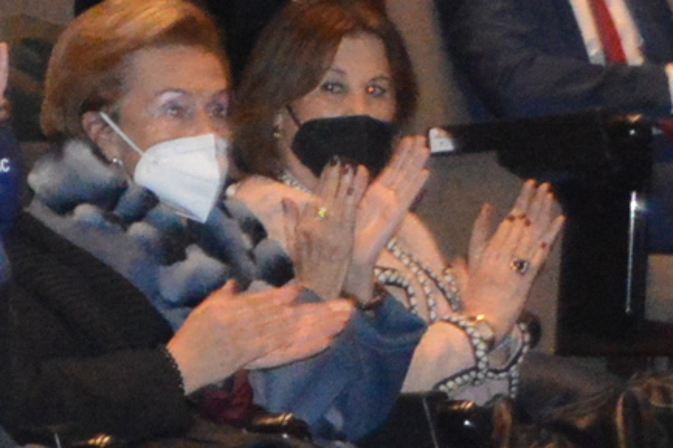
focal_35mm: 363
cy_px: 157
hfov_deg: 5.3
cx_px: -1436
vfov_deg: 3.8
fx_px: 6792
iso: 3200
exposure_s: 1/60
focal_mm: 35
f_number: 4.5
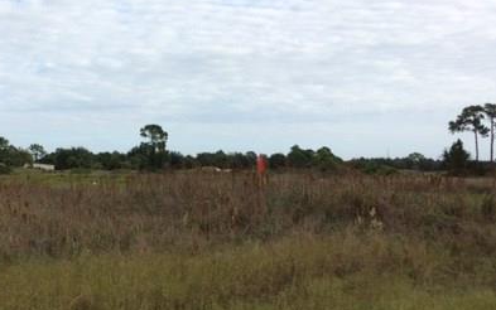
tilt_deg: -2.4
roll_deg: -0.2
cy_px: 174
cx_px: 131
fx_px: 676
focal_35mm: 50
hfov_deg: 39.3
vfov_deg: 25.8
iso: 32
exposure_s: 1/1208
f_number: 2.2
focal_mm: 4.15
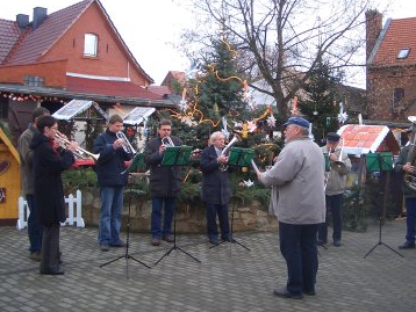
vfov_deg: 32.8
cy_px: 126
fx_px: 529
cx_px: 248
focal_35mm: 44
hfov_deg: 42.7
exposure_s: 1/100
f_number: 2.6
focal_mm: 5.8
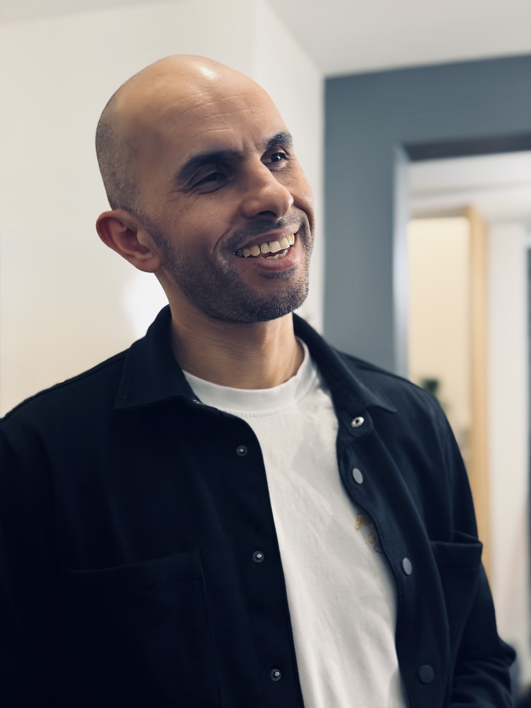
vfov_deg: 39.7
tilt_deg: +2.5
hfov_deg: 30.3
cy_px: 354
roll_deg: -0.5
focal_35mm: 48
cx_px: 266
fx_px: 982
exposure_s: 1/33
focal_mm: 6.76
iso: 200
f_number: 1.78
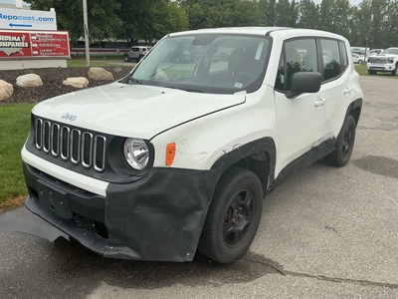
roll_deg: -1.3
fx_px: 322
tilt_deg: -15.5
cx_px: 199
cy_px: 150
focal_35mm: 28
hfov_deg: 63.4
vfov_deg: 49.7
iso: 25
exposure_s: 1/635
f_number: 1.8
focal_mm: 3
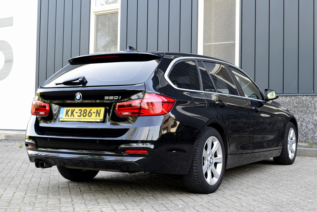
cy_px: 106
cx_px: 158
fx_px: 462
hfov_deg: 37.8
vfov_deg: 25.8
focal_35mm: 52
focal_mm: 35
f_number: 8
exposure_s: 1/60
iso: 450
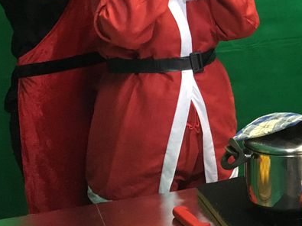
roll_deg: +0.3
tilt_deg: -8.6
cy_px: -43
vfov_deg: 15.2
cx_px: 382
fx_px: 820
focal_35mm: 94
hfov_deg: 19.4
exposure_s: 1/33
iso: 200
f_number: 2.2
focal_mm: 4.15
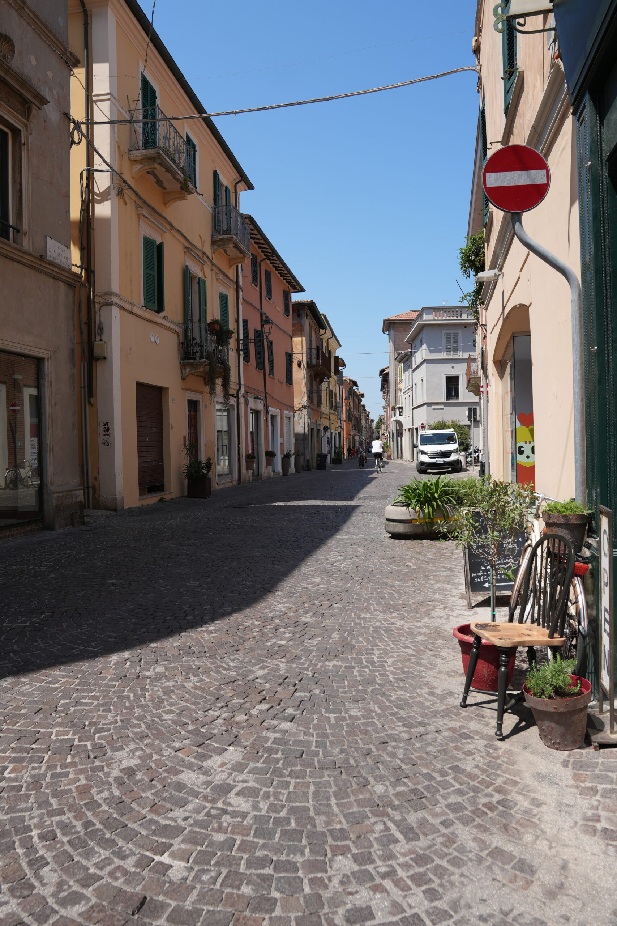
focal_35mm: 24
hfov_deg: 53.1
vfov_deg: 73.7
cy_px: 463
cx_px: 308
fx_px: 617
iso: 100
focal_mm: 16
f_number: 4.5
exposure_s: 1/640
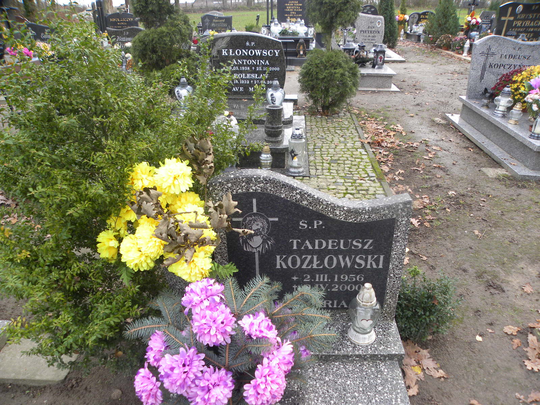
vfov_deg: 53.1
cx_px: 270
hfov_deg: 67.3
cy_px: 202
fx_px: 406
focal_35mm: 26
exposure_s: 1/82.8
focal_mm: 4.6
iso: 101
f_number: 2.8
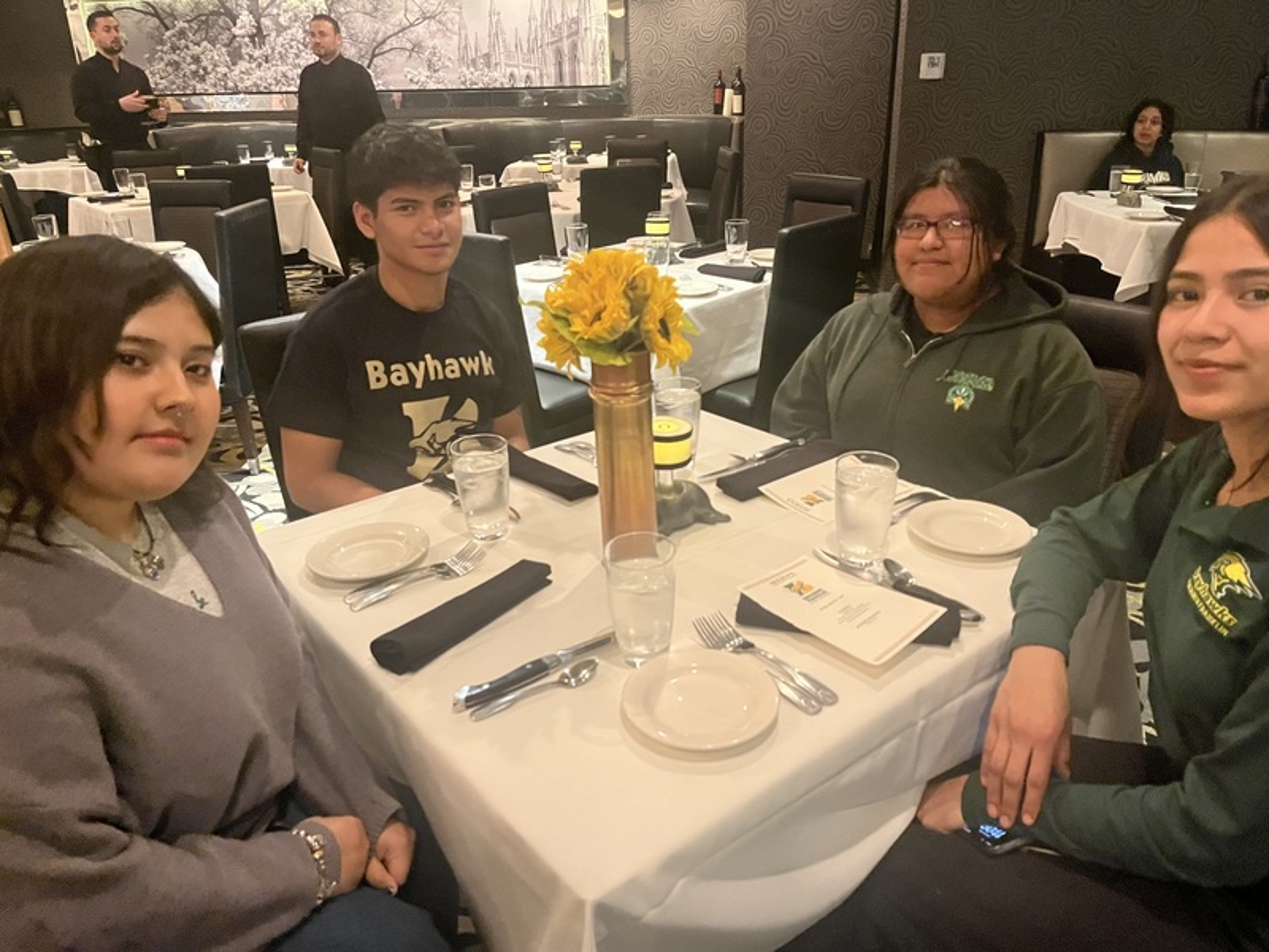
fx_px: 953
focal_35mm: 26
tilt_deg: -23.2
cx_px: 634
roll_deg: +1.5
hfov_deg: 67.3
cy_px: 476
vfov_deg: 53.1
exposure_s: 1/30
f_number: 1.6
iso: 800
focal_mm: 5.1
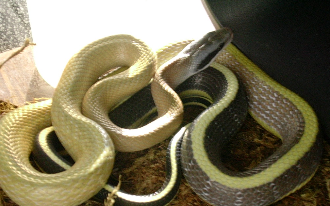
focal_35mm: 72
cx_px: 163
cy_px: 116
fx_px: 647
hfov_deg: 28.6
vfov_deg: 18.1
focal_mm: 10.2
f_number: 3.6
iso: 122
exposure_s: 1/32
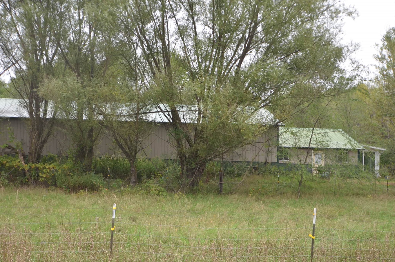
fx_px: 438
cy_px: 147
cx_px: 169
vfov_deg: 33.2
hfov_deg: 48.4
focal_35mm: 40
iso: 250
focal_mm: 22
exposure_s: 1/200
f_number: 5
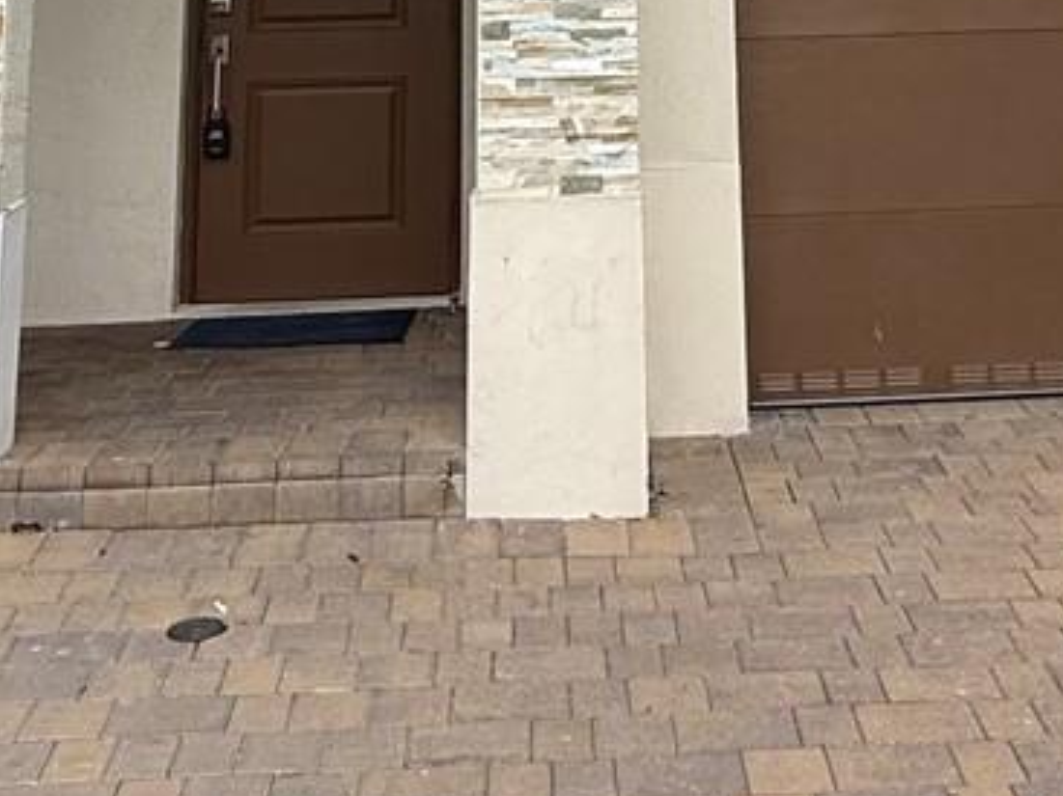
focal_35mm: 61
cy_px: -483
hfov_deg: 31.5
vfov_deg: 19.9
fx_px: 1873
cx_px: 686
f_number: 2.2
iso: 50
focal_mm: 2.22
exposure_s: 1/1848
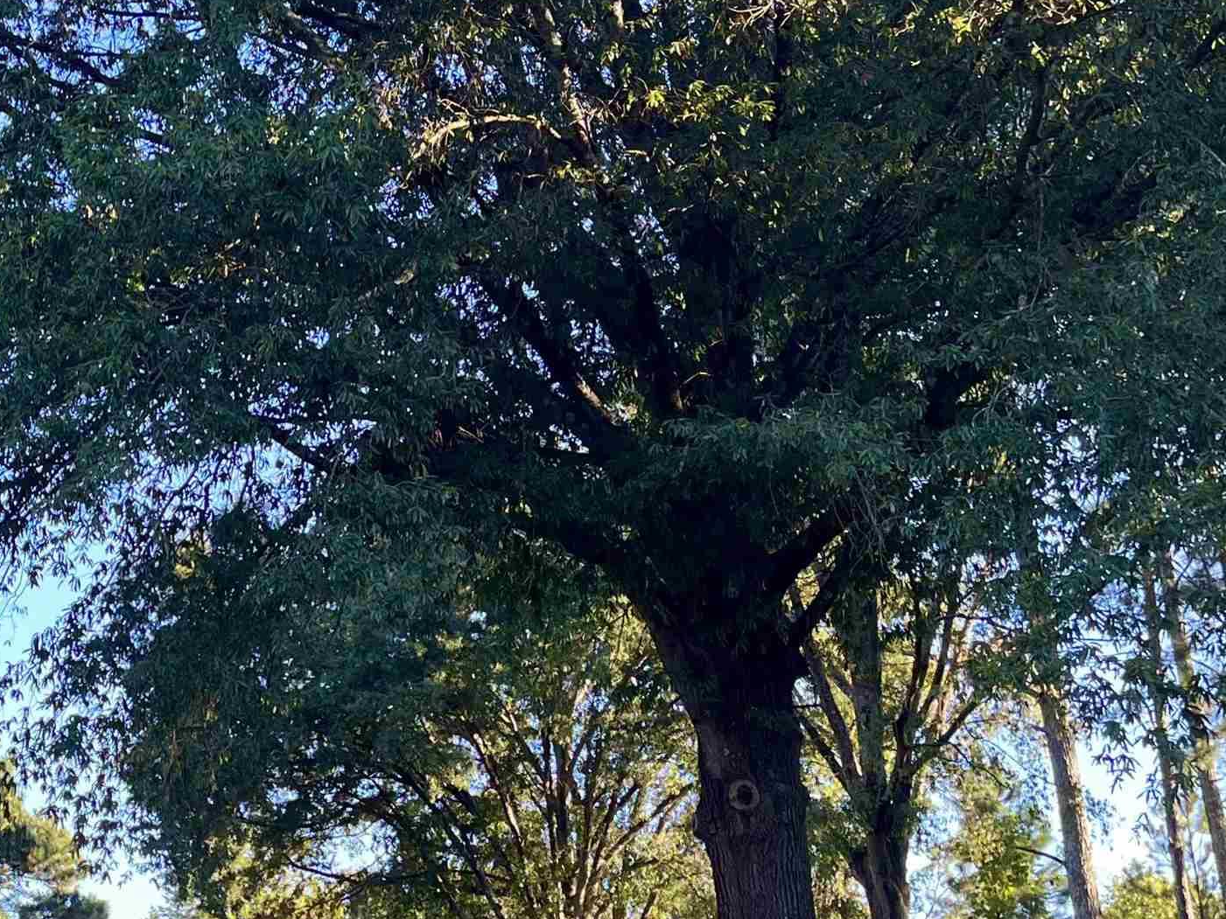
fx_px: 2019
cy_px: 759
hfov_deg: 31.5
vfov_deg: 25.2
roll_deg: -0.5
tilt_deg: +12.8
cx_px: 36
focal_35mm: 57
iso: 50
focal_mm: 5.1
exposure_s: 1/166
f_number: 1.6
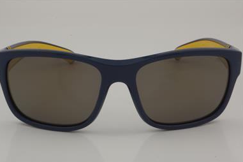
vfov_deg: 15.8
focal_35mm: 87
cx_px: 118
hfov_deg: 23.5
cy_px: 83
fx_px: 584
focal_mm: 55
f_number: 36
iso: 100
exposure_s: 1/3
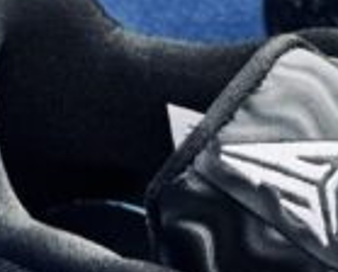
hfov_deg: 3.8
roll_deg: +1.2
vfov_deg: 3.1
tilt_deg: -41.1
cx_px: 625
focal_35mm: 503
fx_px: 5046
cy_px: 140
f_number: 2.8
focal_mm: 9
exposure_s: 1/33
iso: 100
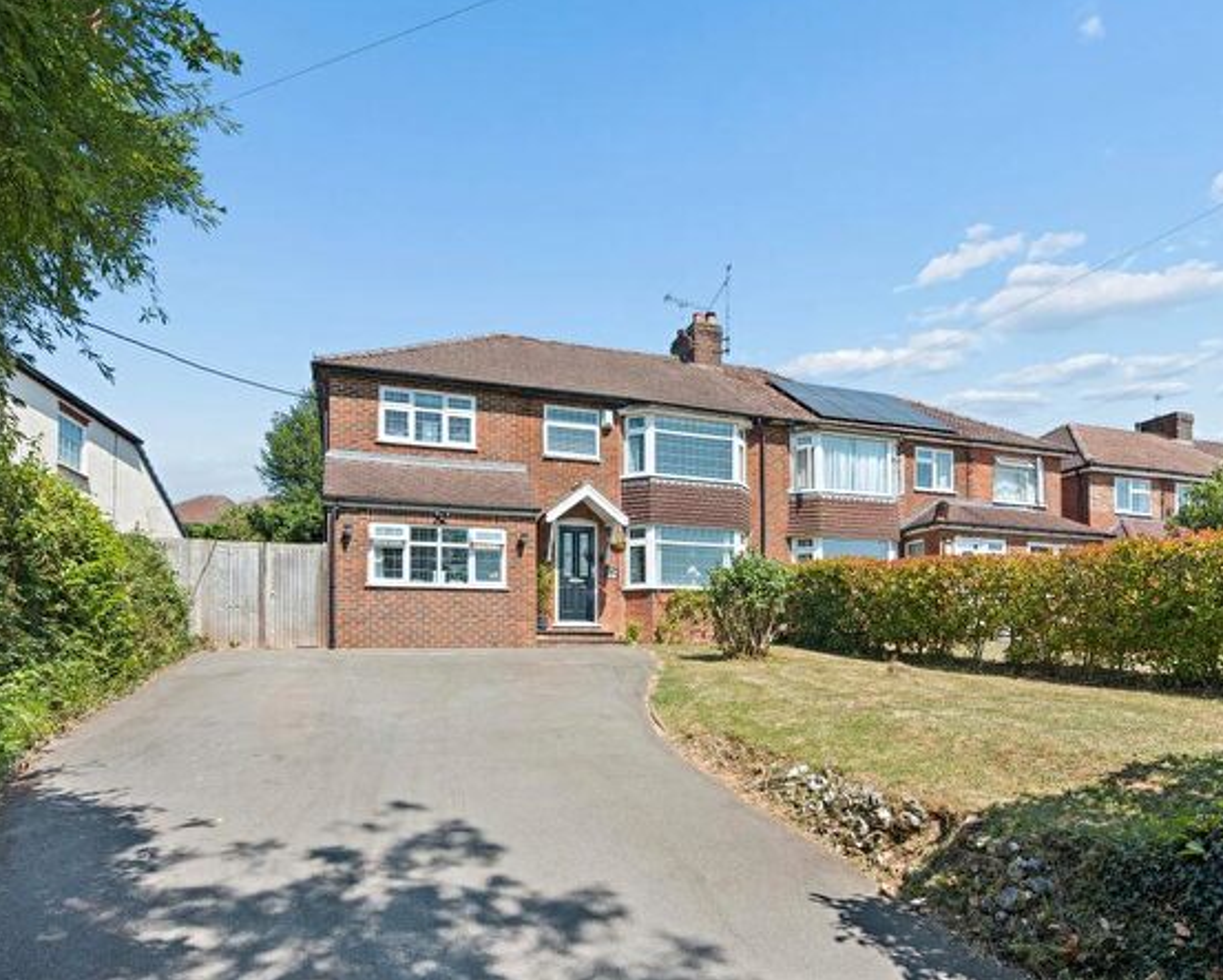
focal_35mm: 19
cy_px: 475
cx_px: 624
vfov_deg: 70.9
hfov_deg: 83.2
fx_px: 688
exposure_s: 1/200
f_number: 7.1
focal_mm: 16
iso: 320
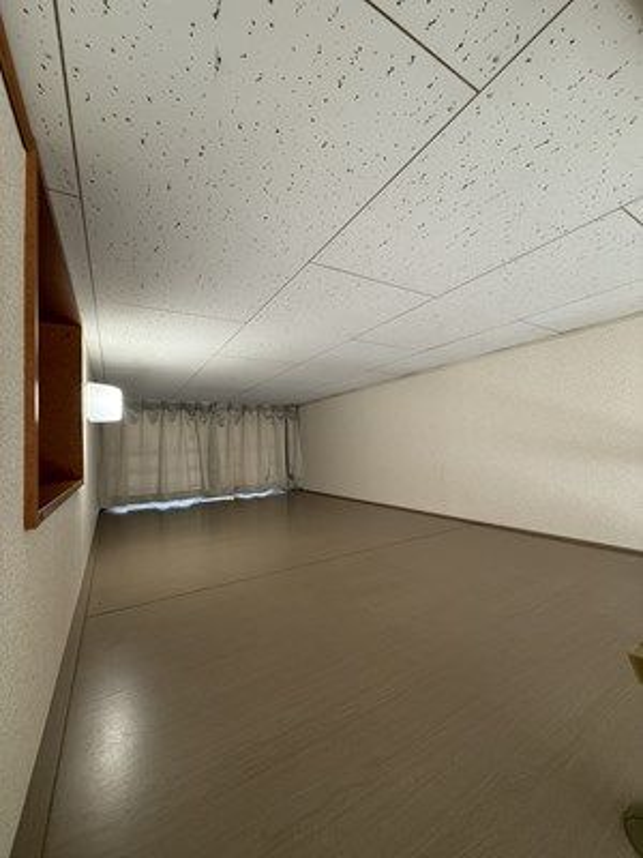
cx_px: 322
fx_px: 347
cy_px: 429
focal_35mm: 14
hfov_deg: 85.7
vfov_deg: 102.1
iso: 200
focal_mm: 2.22
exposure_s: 1/50
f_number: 2.2
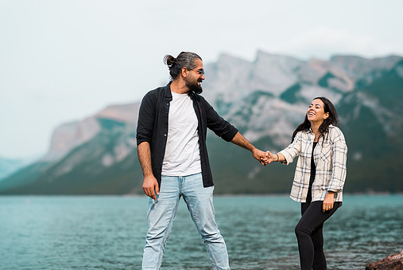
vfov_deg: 33.4
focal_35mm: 40
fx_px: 448
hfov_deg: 48.4
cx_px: 207
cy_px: 149
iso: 200
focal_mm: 35
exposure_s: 1/4000
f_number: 2.8
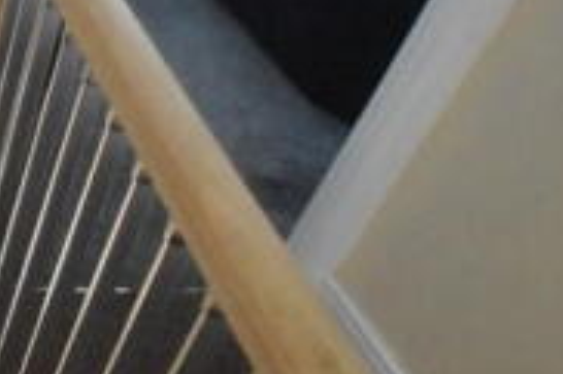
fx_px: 844
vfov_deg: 24.0
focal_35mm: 54
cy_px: 366
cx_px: -283
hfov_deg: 26.5
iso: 8000
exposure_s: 1/125
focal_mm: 10
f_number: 4
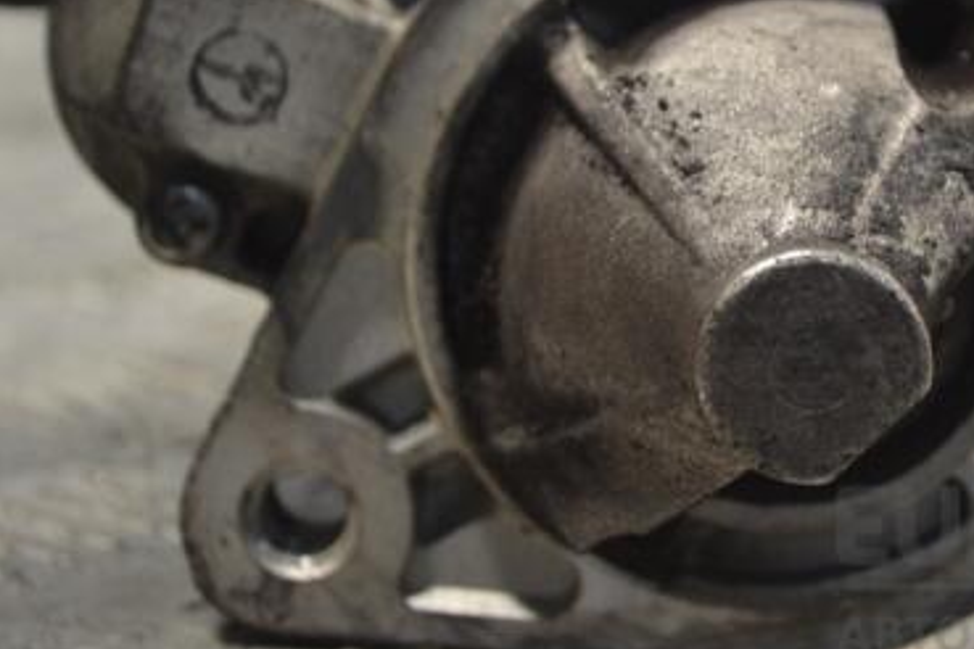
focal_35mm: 110
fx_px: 2971
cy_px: 174
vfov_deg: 12.4
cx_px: 787
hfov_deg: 18.4
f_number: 5.3
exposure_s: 1/60
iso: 500
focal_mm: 45
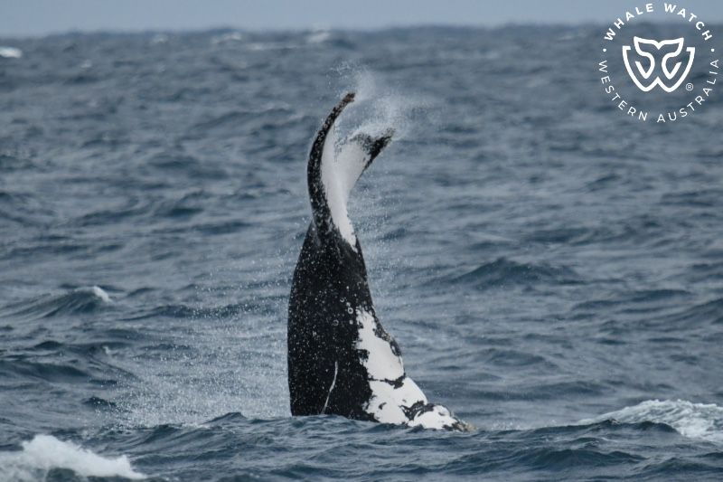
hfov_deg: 3.4
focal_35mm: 600
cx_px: 362
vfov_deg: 2.3
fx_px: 12047
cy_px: 241
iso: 1600
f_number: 6.3
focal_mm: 600
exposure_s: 1/8000
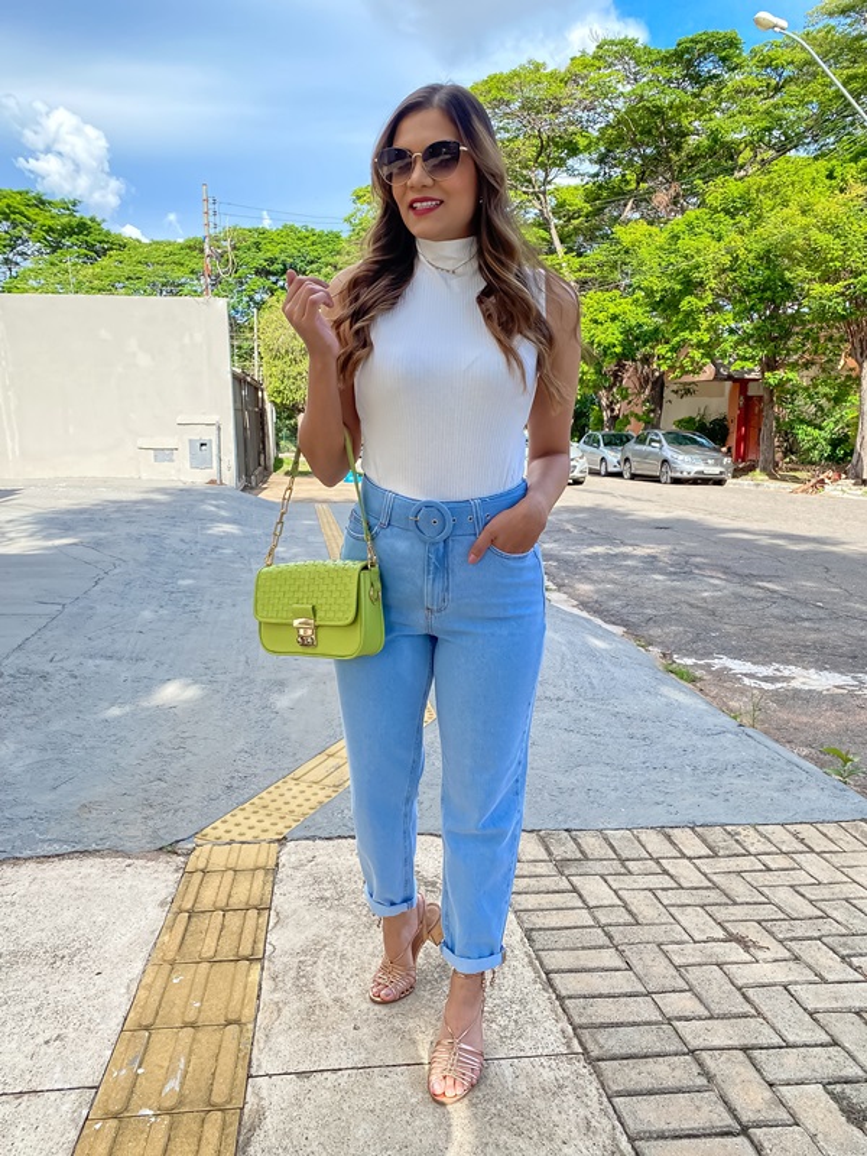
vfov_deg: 67.3
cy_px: 578
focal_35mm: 26
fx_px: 868
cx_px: 434
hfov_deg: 53.1
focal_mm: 4.25
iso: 32
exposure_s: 1/950
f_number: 1.8
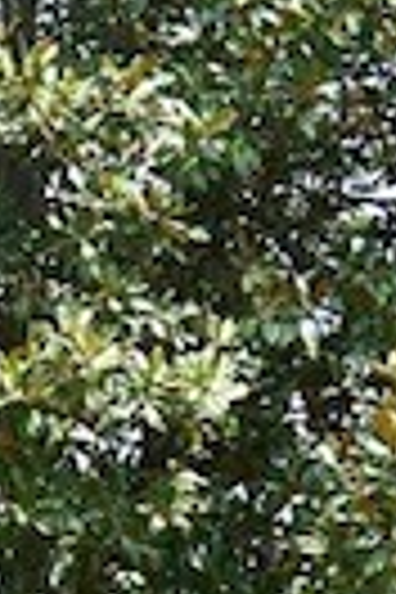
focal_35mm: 160
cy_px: 853
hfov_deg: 7.7
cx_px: -693
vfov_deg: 12.3
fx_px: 2640
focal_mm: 22
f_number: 8
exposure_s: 1/250
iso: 110
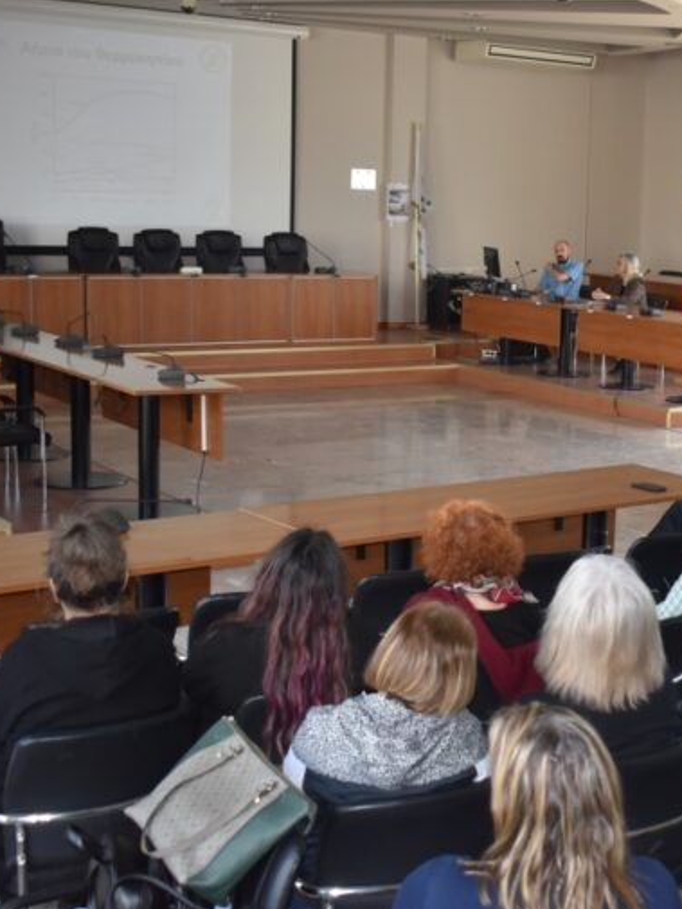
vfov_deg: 33.8
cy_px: 459
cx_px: 666
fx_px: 1497
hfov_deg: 24.6
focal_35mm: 57
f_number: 4
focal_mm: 26
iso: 800
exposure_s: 1/200
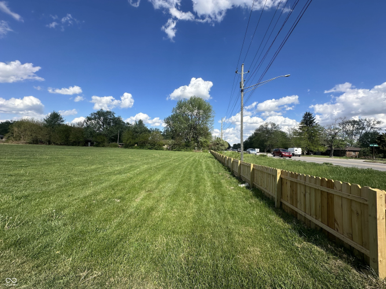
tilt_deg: +1.6
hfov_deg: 102.1
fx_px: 156
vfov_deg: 85.7
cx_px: 193
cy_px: 144
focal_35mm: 14
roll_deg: -2.6
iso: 50
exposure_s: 1/2132
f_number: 2.2
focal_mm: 2.22
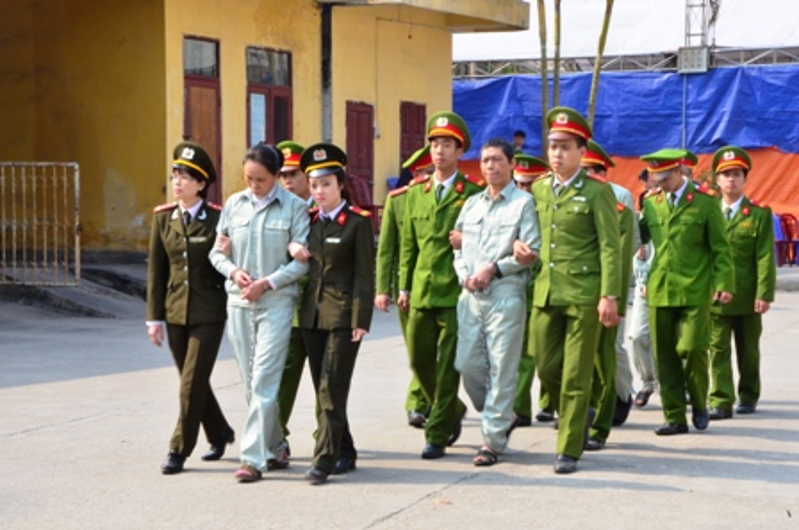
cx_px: 400
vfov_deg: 13.8
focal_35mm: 99
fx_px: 2193
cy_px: 265
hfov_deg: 20.6
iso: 400
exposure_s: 1/30
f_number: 25
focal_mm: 66
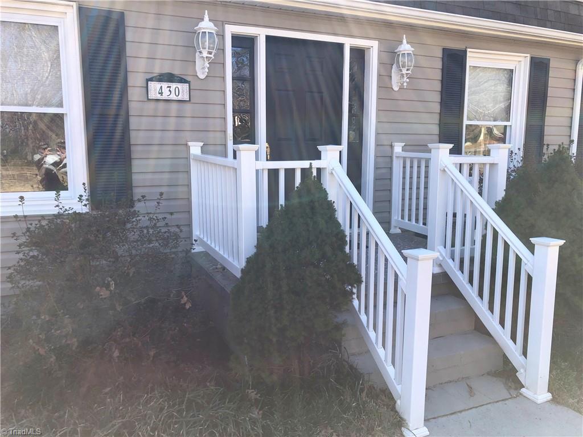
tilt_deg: -5.2
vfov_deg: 49.7
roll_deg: +0.2
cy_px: 218
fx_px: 472
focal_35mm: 28
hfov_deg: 63.4
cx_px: 292
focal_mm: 3.99
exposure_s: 1/510
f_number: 1.8
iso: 20
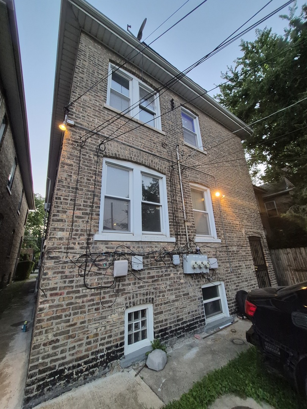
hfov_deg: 89.9
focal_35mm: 13
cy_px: 204
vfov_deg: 106.2
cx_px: 154
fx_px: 154
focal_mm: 1.74
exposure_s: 1/60
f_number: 2.2
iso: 500
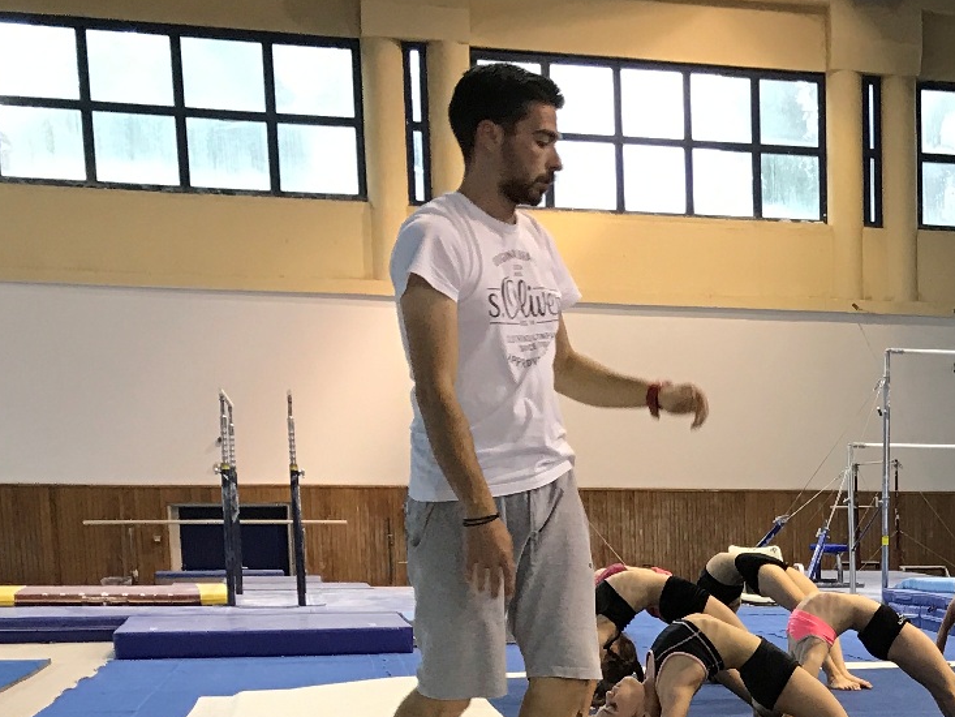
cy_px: 867
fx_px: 2125
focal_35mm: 77
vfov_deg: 18.2
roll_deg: -0.3
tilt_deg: -10.2
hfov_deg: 23.4
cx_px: 1110
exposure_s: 1/33
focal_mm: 3.99
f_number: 1.8
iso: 32
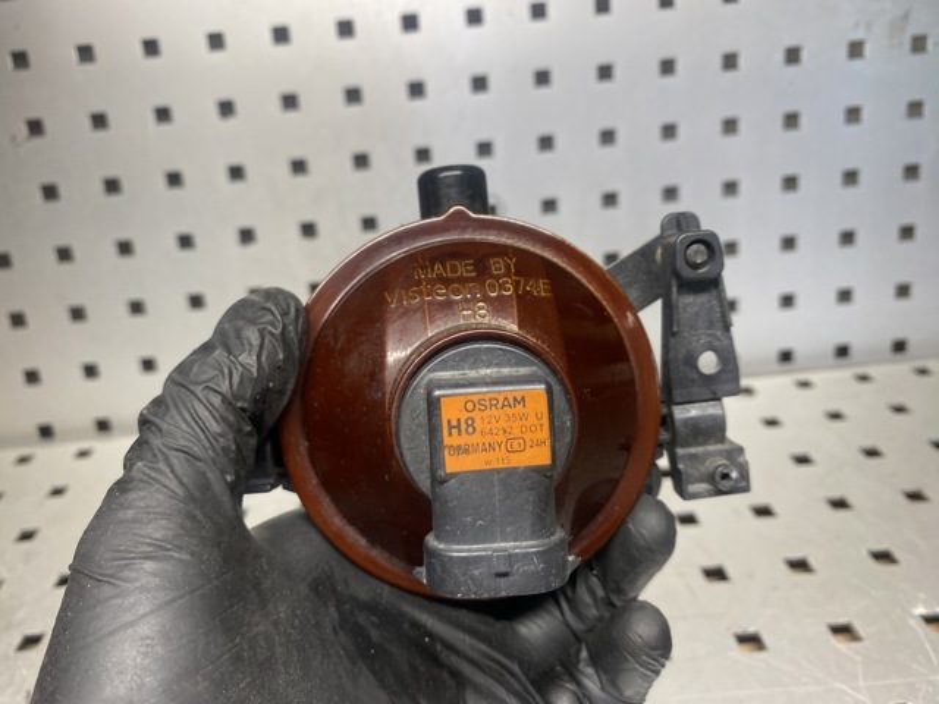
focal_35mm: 25
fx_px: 678
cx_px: 470
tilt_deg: -26.4
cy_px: 352
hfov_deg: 69.4
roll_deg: +5.6
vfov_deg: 54.9
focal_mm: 4.25
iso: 80
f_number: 1.8
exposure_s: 1/100
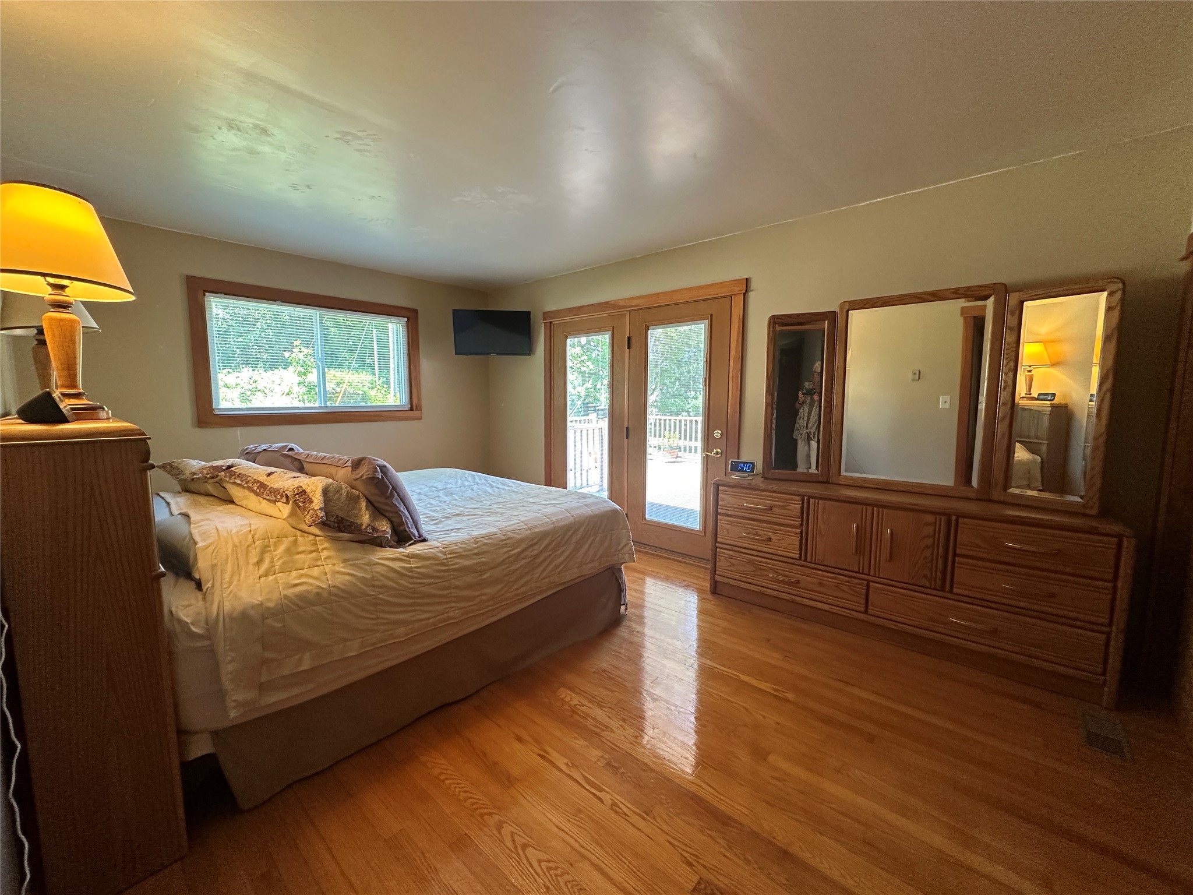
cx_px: 596
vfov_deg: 85.7
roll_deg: +0.4
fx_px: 482
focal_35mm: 14
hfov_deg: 102.1
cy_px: 448
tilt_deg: -5.2
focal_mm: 2.22
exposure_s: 1/120
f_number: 2.2
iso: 250
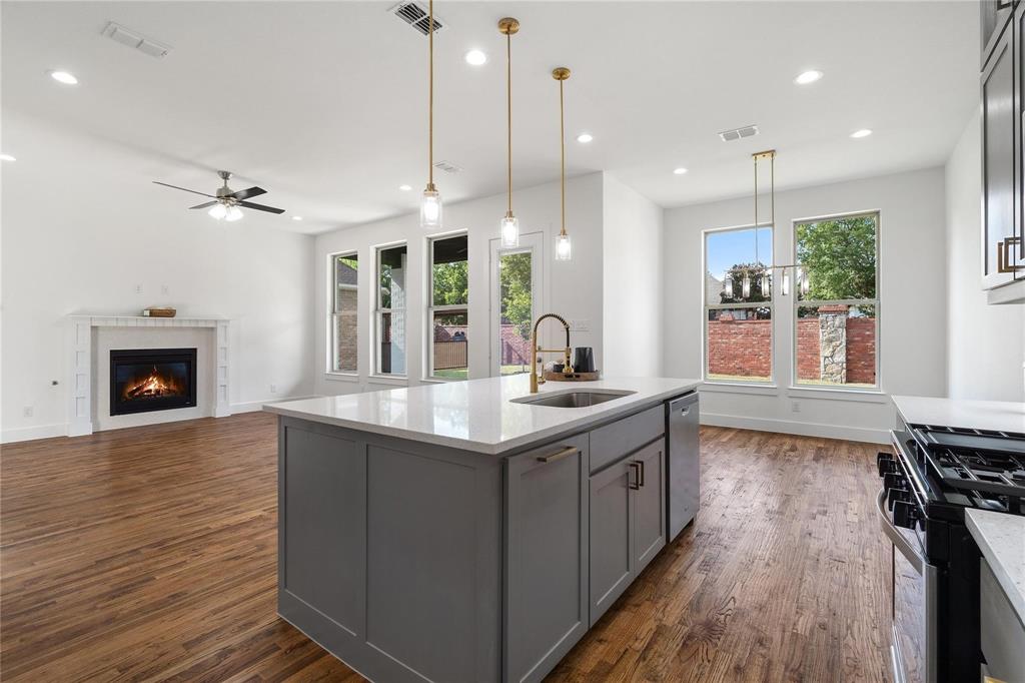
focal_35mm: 16
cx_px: 512
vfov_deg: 73.7
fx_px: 455
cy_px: 342
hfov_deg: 96.8
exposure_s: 1/15
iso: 400
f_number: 10
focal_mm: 16
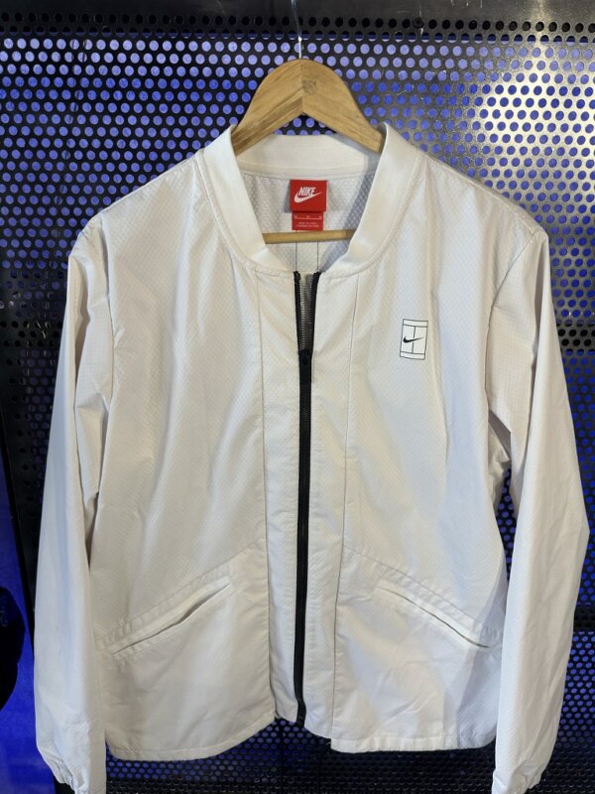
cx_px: 298
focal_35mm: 24
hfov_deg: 56.8
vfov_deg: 71.6
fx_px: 550
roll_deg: -0.2
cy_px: 397
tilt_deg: -19.5
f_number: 1.78
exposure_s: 1/100
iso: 125
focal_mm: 6.86
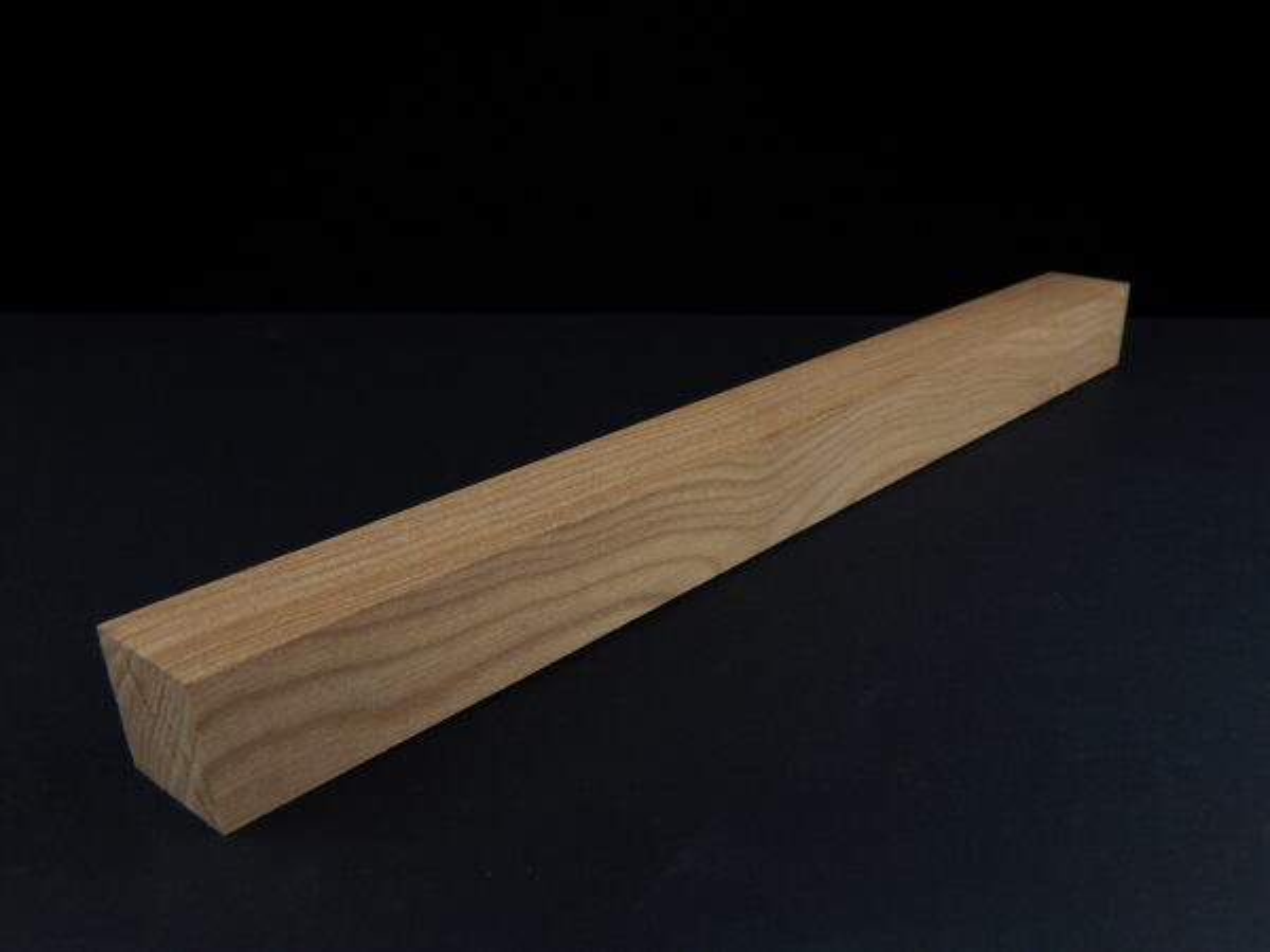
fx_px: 1137
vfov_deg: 45.4
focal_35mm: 31
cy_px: 476
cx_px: 635
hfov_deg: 58.4
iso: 125
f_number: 3.2
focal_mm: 5.6
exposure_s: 1/160
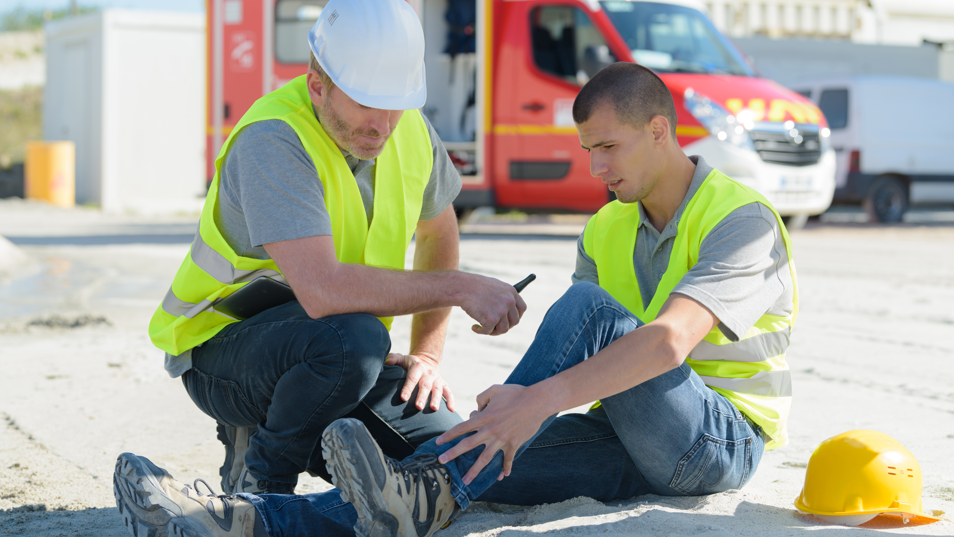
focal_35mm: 91
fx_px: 2302
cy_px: 278
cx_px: 473
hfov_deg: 23.4
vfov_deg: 13.3
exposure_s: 1/250
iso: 64
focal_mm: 86
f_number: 4.5
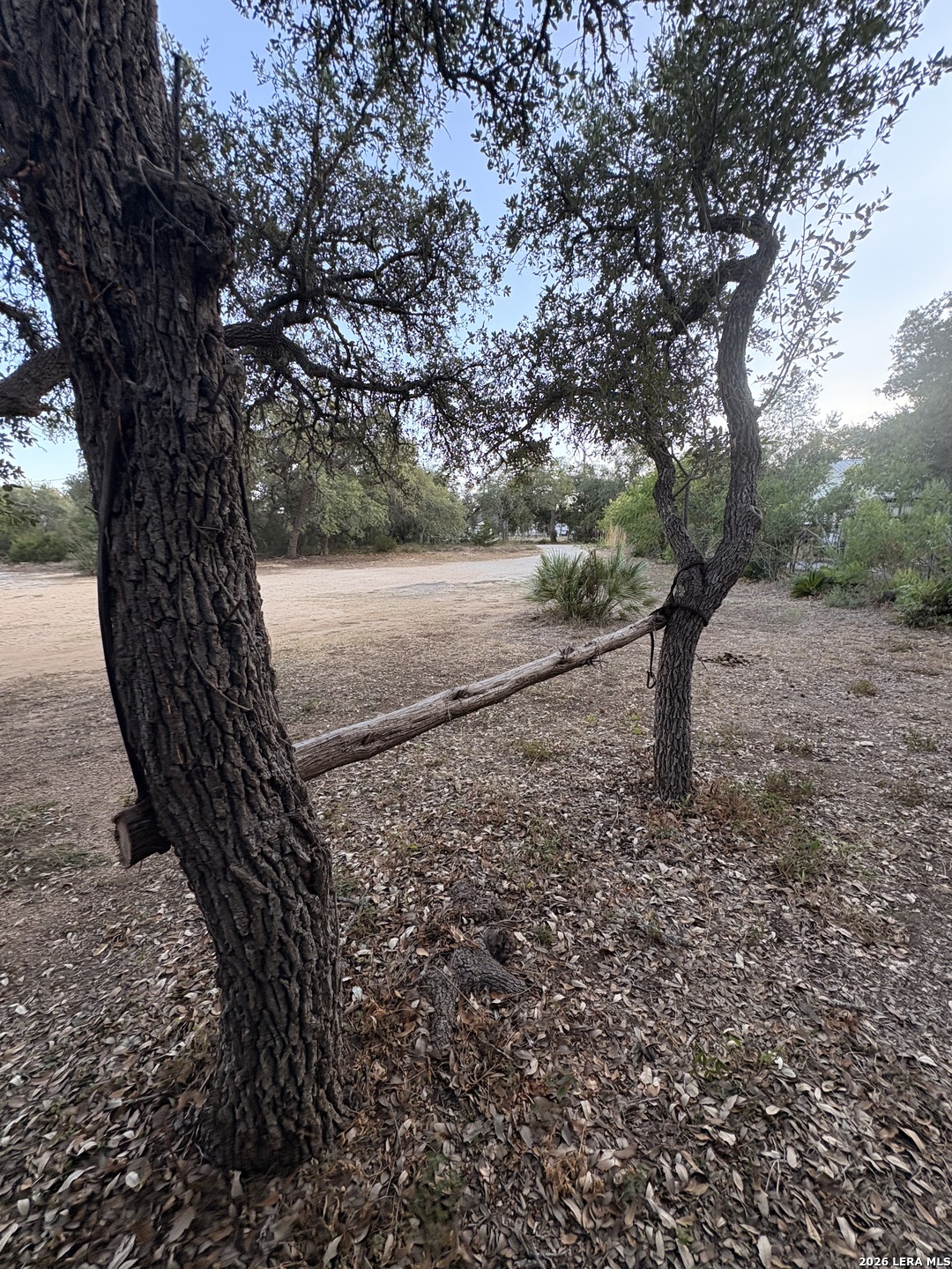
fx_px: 513
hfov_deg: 85.7
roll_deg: +1.2
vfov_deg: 102.1
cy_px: 634
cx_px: 476
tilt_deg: -8.9
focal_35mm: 14
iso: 100
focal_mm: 2.22
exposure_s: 1/141
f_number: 2.2
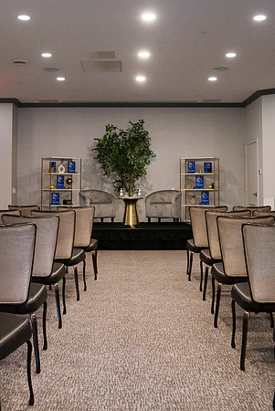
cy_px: 206
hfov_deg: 53.2
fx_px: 274
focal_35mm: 24
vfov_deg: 73.7
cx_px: 138
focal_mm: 24
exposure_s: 1/200
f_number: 4
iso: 4000
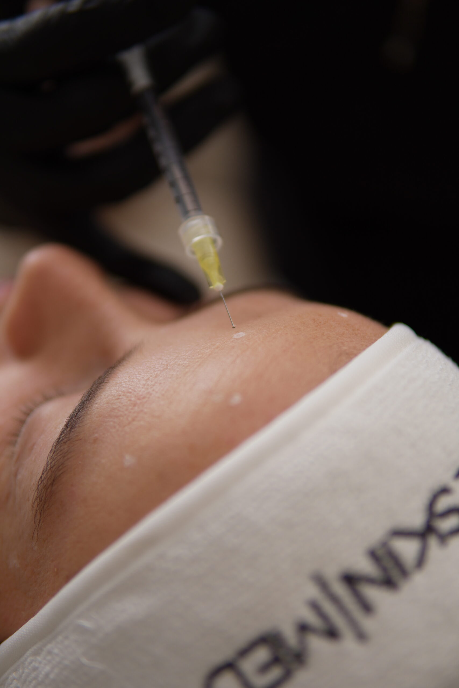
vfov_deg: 43.6
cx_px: 230
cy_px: 344
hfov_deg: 29.9
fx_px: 860
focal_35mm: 45
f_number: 1.4
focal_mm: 30
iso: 100
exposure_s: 1/250
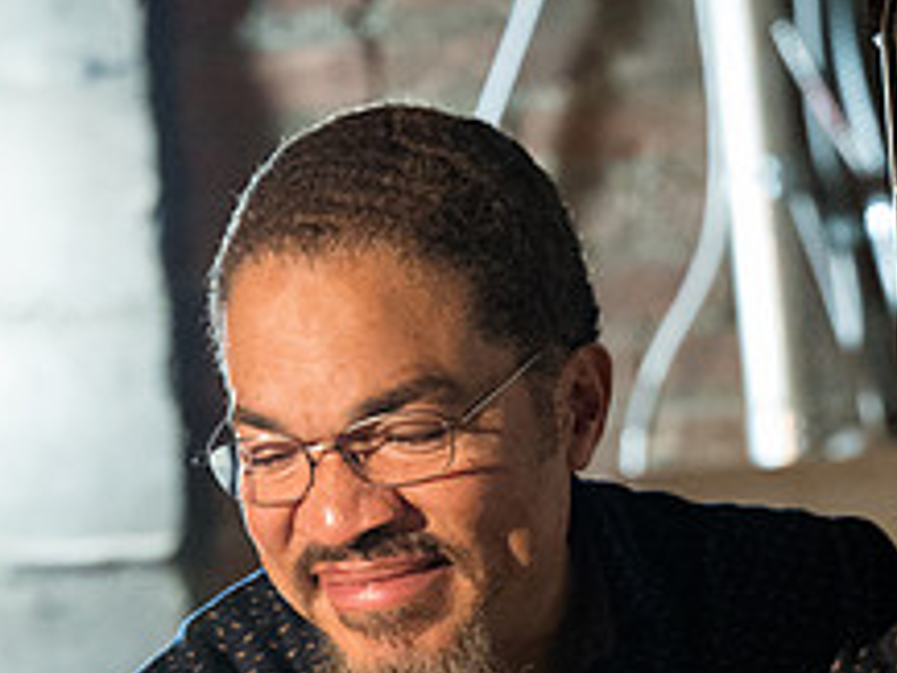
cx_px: 562
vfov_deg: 5.7
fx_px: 6715
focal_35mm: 259
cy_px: 896
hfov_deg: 7.6
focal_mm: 87
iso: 6400
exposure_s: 1/60
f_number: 2.8
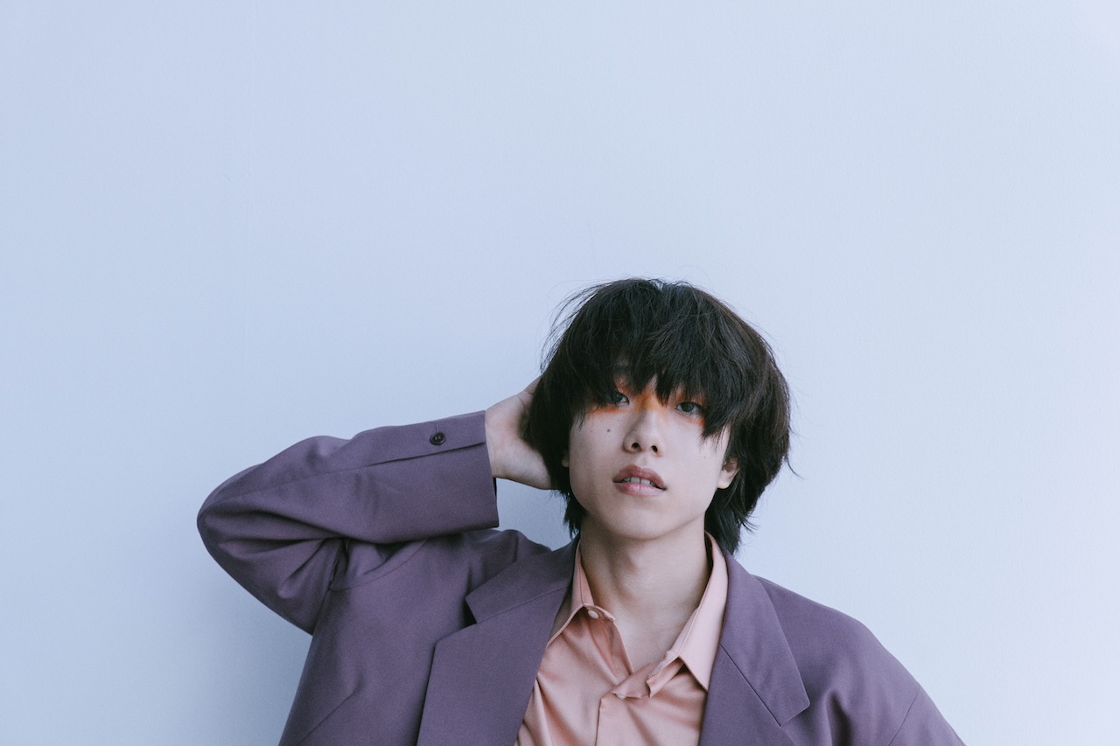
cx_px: 560
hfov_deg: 44.5
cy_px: 373
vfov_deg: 30.5
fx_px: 1369
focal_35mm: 44
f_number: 5.6
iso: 400
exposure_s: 1/160
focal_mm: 44
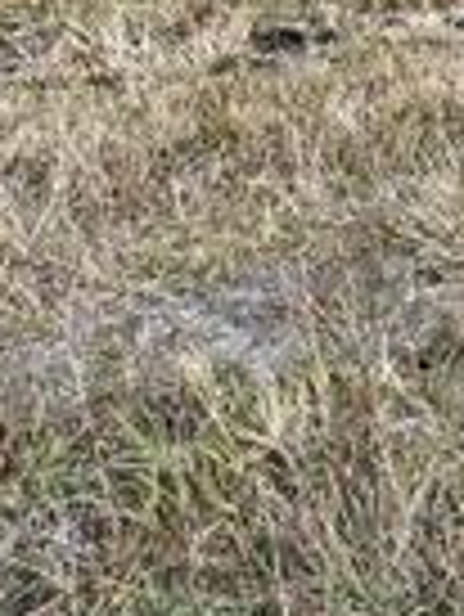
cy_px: -692
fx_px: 1303
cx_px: 545
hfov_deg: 19.1
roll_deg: +1.0
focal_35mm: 73
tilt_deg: +5.1
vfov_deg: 17.1
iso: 32
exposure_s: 1/412
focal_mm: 1.57
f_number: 1.8
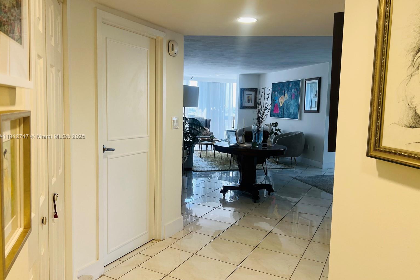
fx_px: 327
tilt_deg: -5.6
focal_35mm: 28
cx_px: 215
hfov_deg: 65.5
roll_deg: -1.1
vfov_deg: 46.4
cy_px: 137
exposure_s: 1/120
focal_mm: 5.7
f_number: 1.5
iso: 64
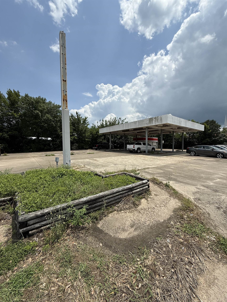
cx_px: 114
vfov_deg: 102.1
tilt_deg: -1.3
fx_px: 122
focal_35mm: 14
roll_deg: -0.3
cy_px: 151
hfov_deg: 85.7
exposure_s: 1/4425
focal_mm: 2.22
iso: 50
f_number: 2.2
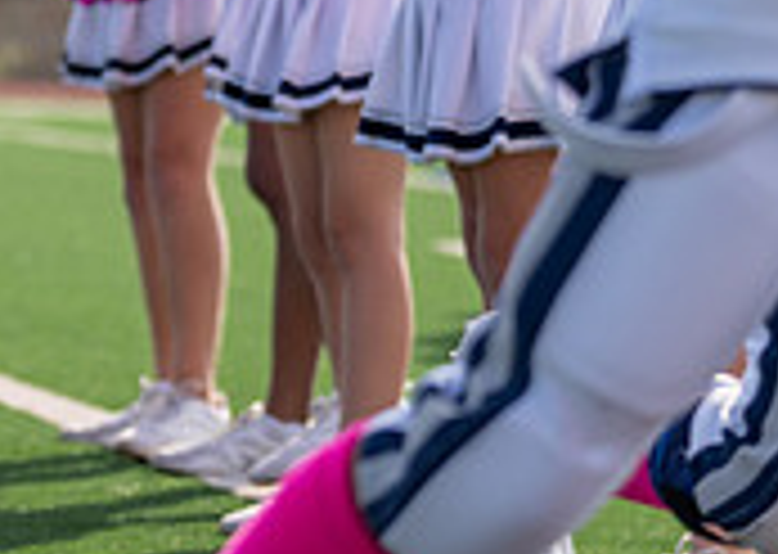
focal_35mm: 280
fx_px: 6177
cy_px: -167
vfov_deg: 5.1
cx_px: -389
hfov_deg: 7.1
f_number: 2.8
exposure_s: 1/1250
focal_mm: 70
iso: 100
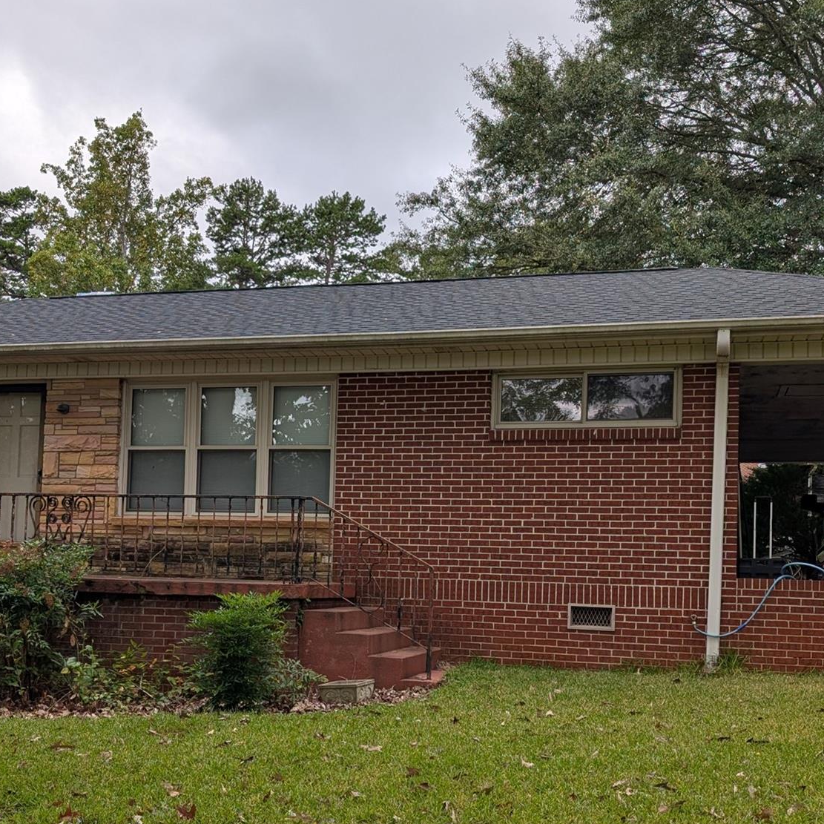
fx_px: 1050
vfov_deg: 42.4
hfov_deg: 42.7
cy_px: 531
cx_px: 355
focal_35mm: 39
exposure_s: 1/822
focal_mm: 6.9
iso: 23
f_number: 1.68
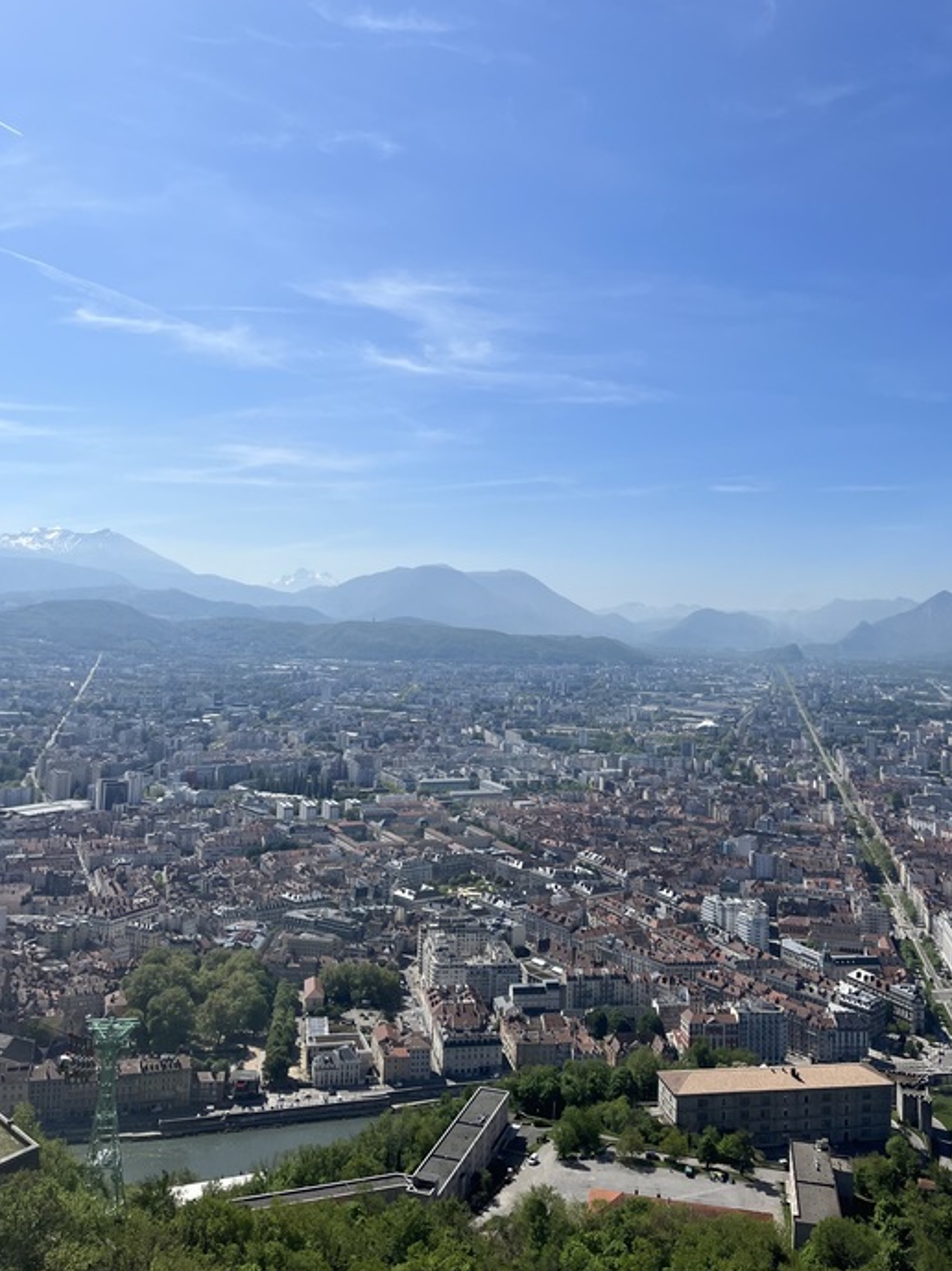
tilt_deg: +3.9
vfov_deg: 61.6
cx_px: 526
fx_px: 1064
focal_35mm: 29
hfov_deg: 48.1
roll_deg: -2.2
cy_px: 572
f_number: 1.6
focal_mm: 5.1
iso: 50
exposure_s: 1/10870
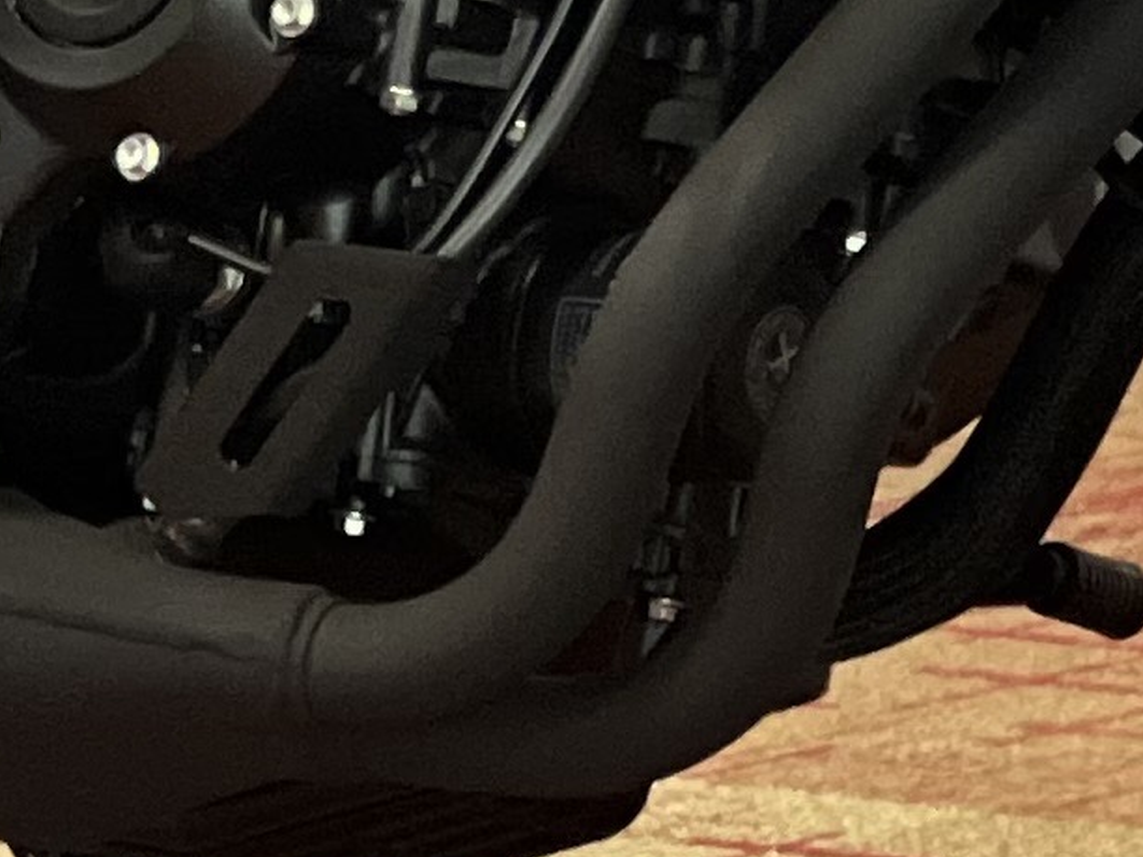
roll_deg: +0.5
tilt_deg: -3.2
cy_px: -807
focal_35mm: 507
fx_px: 16741
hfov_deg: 3.9
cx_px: 431
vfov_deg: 2.9
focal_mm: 9
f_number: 2.8
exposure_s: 1/24
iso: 400
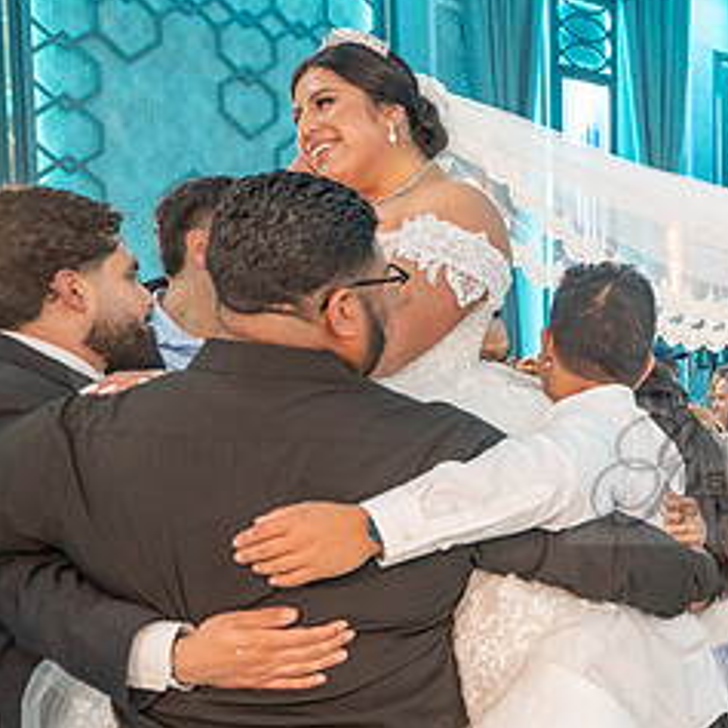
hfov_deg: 30.0
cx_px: 832
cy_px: 472
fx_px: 1190
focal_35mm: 50
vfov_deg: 33.8
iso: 1000
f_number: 3.5
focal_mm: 24
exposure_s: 1/200
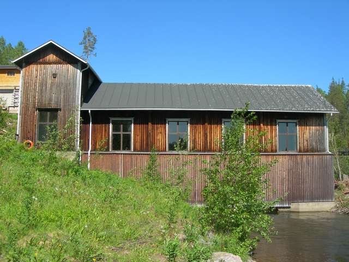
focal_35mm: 38
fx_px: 383
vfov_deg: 37.7
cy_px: 131
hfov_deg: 49.0
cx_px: 174
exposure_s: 1/336
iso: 50
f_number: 4.8
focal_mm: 7.8
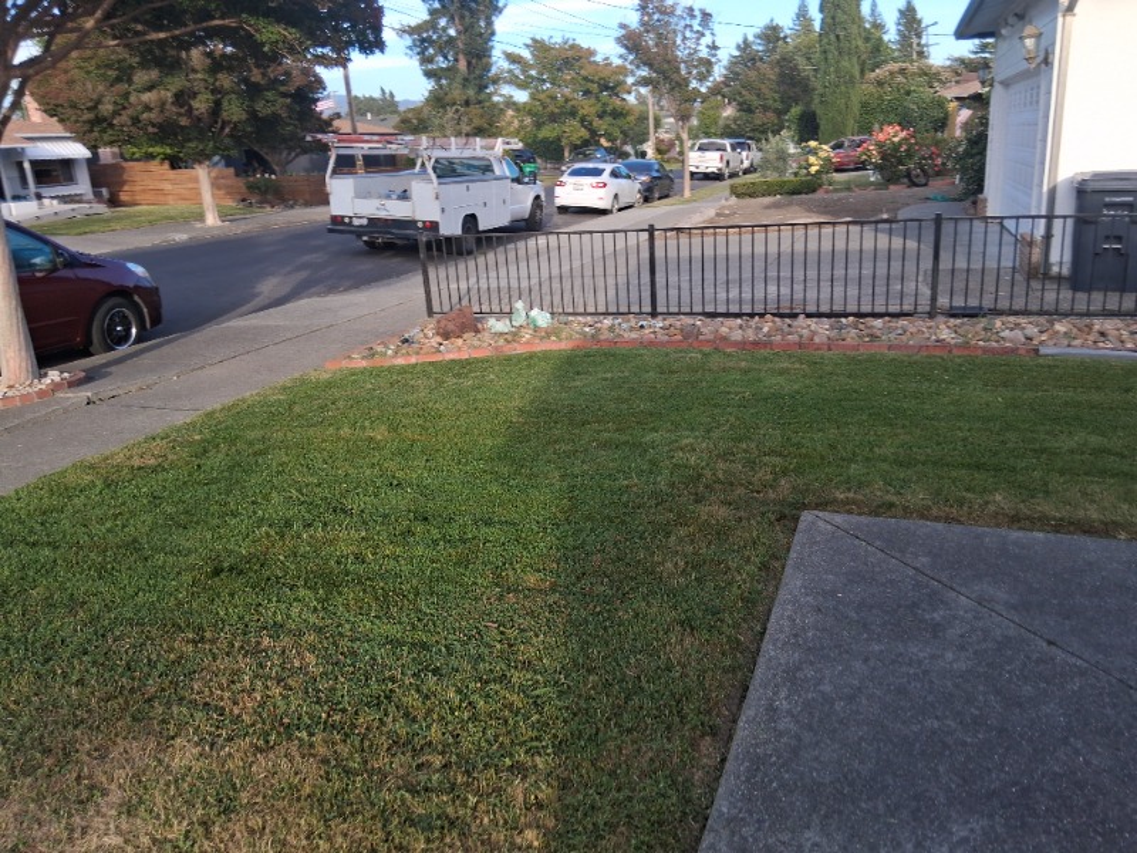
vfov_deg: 53.1
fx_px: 854
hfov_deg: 67.3
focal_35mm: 26
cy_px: 426
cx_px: 568
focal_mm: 3.98
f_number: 1.8
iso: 25
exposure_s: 1/163
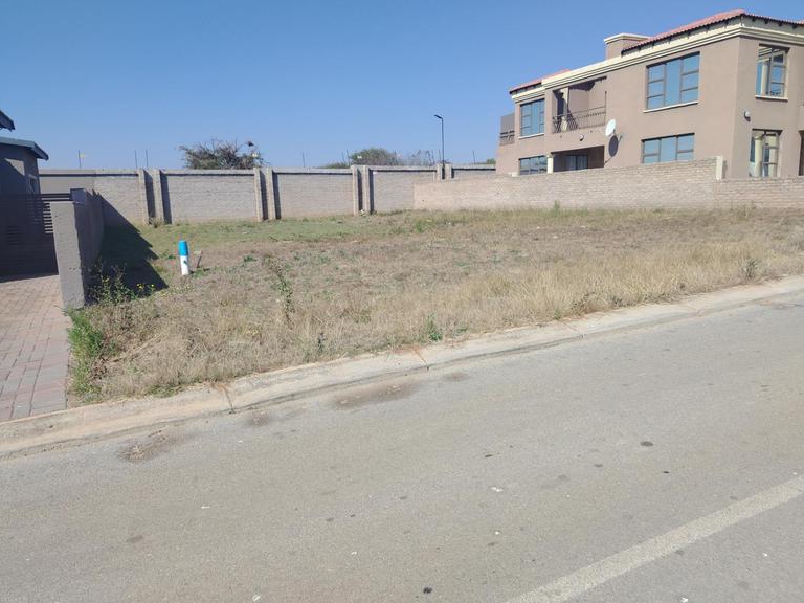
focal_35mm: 25
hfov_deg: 69.4
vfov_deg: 54.9
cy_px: 296
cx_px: 403
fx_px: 581
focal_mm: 5.25
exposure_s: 1/775
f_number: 1.75
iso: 100
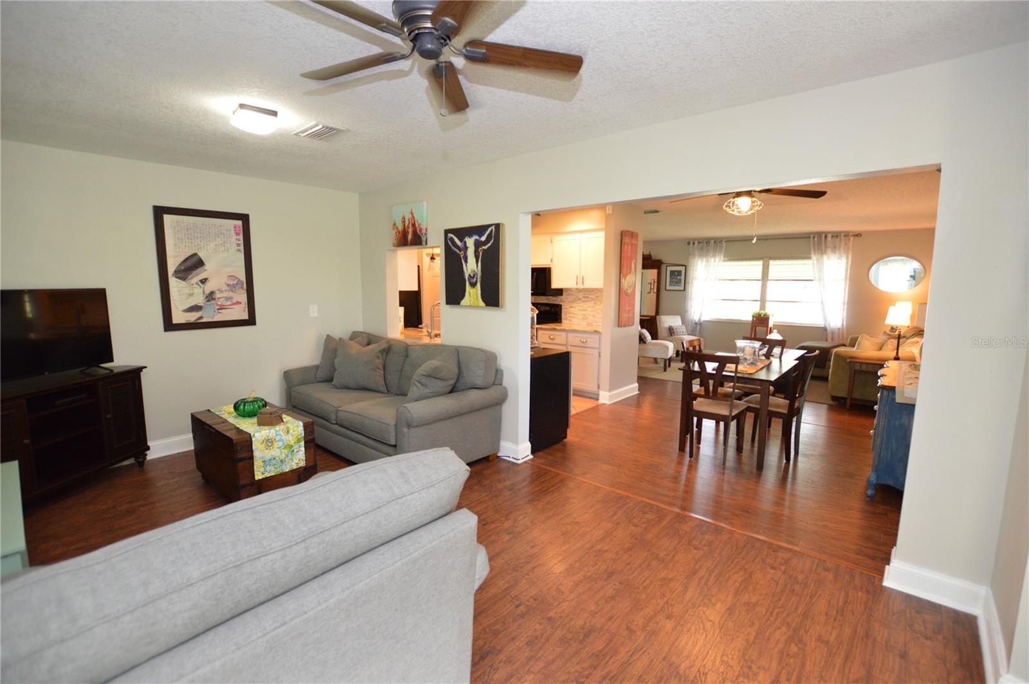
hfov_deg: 100.5
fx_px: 428
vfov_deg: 77.2
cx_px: 514
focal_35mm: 15
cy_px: 342
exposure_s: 1/60
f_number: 3.5
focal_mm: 10
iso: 1600
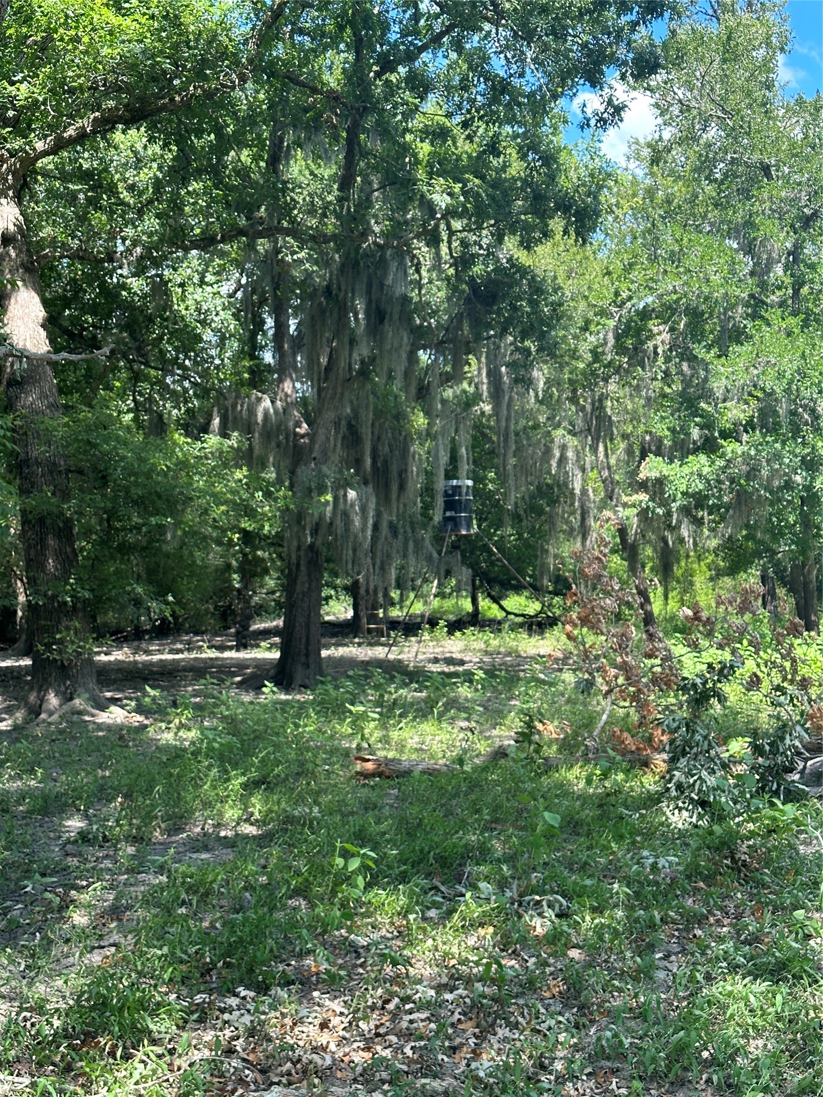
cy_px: 548
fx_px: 1522
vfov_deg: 39.7
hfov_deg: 30.3
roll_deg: +0.1
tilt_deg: +1.9
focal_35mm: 48
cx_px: 412
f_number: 1.78
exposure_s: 1/513
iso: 64
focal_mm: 6.86
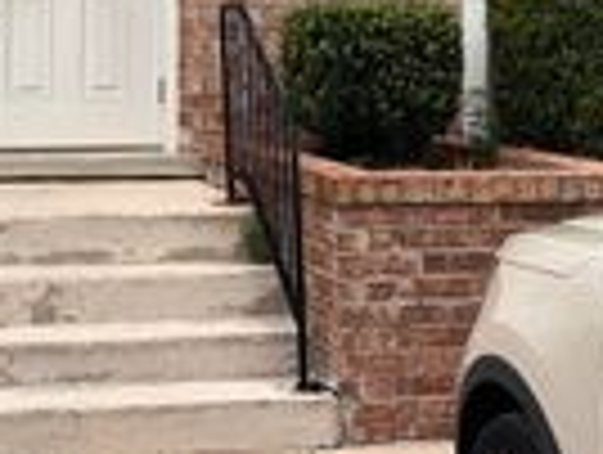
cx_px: 22
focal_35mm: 97
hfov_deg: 19.7
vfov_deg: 14.8
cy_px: -74
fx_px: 1693
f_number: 1.6
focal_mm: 5.1
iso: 32
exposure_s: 1/3135
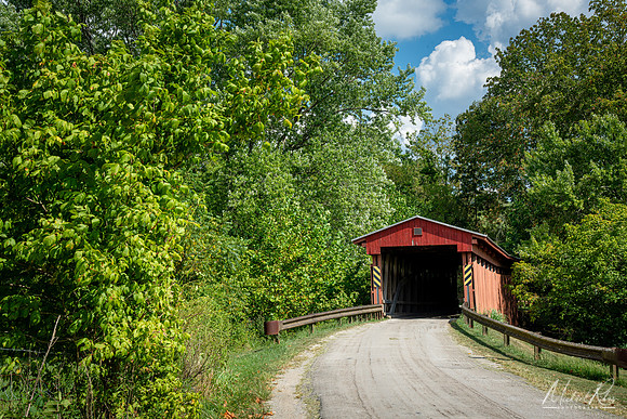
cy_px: 210
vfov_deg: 23.4
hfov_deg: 34.5
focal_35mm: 58
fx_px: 1010
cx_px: 314
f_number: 13
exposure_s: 1/80
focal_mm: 58
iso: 100
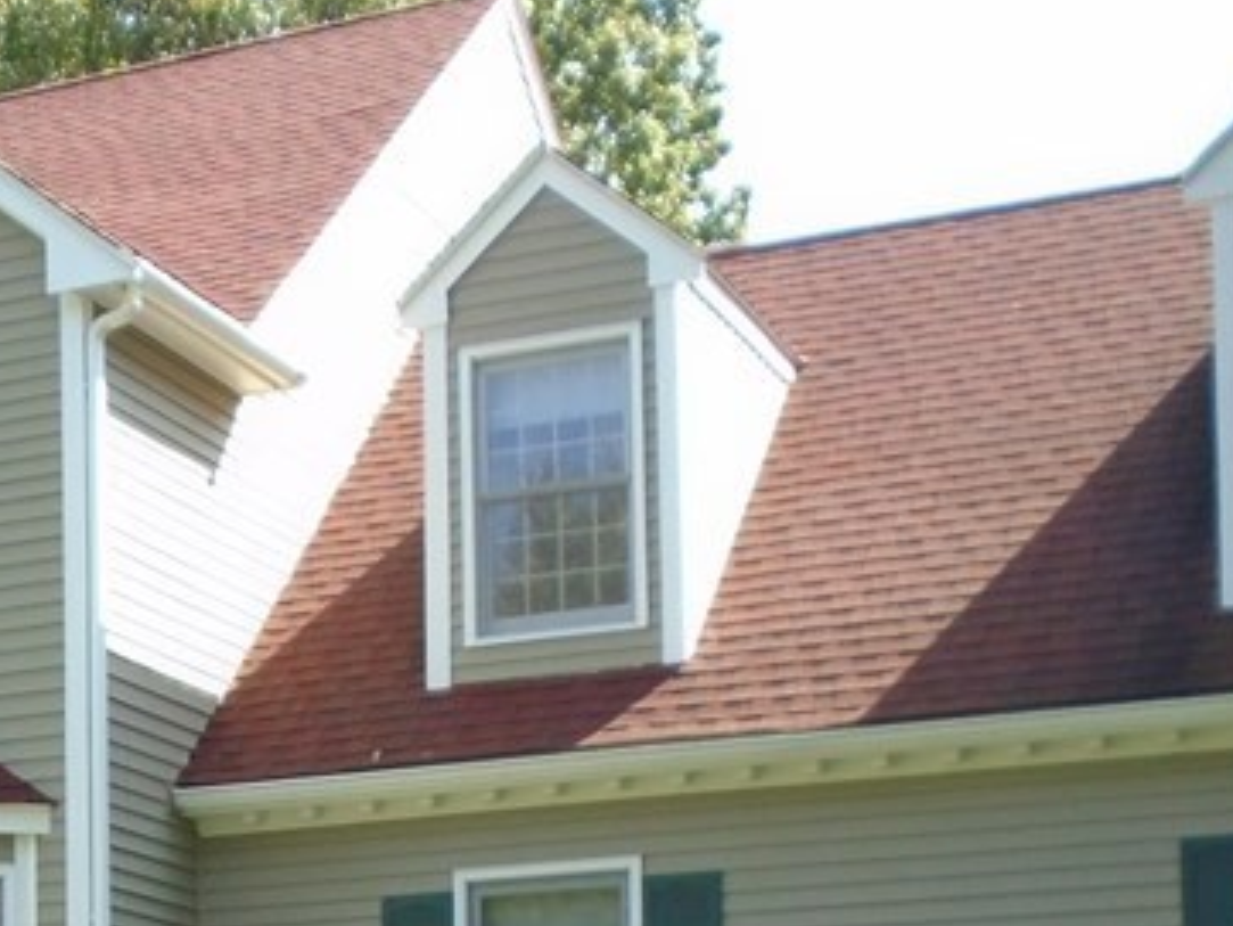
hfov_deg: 21.5
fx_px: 3136
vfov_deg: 16.1
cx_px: 24
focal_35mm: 88
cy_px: 1148
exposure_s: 1/160
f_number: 3.5
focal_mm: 5.5
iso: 100
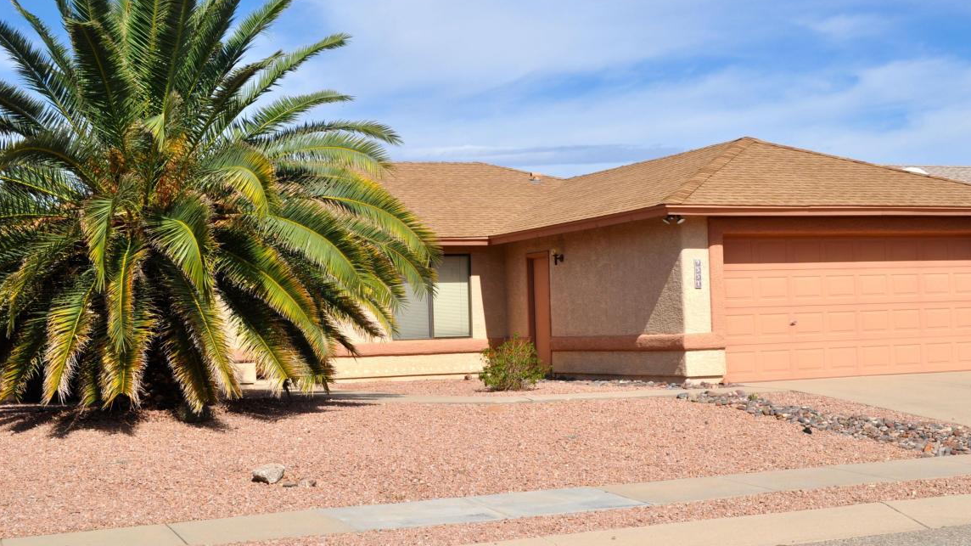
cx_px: 488
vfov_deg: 21.6
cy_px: 274
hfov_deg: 37.5
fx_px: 1429
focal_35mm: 56
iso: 200
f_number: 10
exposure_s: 1/400
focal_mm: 35
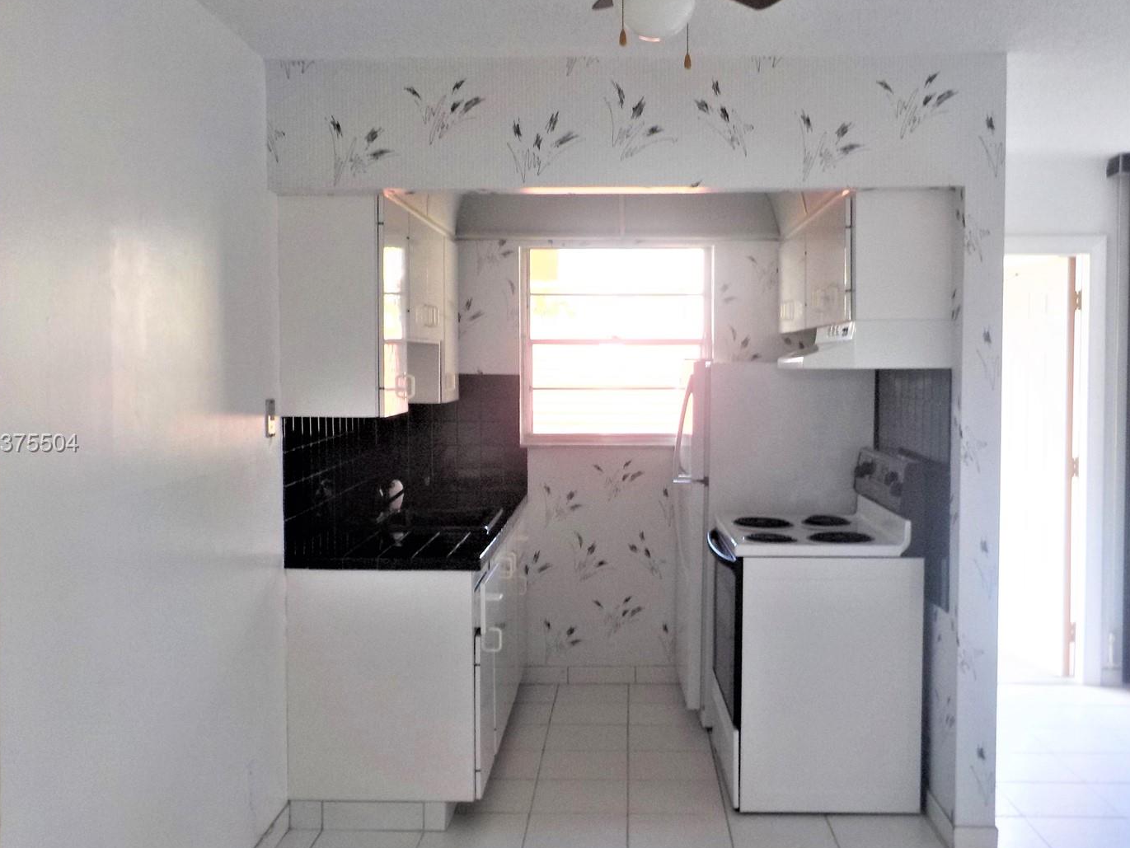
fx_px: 1143
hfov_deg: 52.6
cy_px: 444
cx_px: 612
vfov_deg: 40.7
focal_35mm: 35
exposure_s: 1/30
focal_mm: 4.1
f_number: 3.3
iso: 125
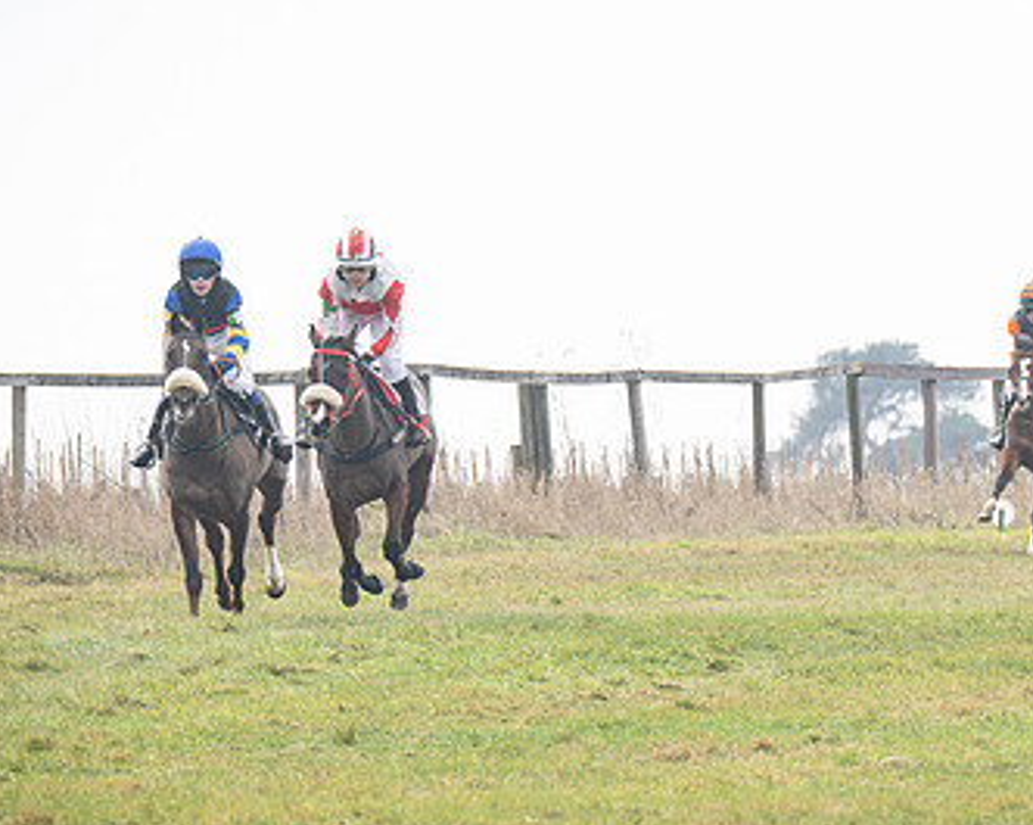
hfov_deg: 2.9
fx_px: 20435
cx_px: 320
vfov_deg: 2.3
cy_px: 605
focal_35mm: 669
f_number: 5
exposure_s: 1/1000
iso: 400
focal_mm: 200
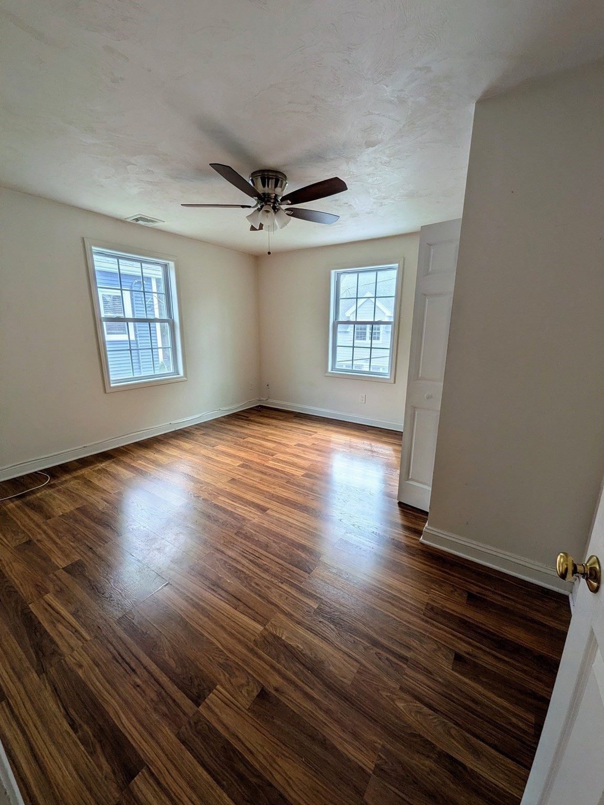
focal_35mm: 14
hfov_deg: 85.7
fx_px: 326
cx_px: 302
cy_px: 402
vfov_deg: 102.1
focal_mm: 1.85
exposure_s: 1/118
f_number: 2.2
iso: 45
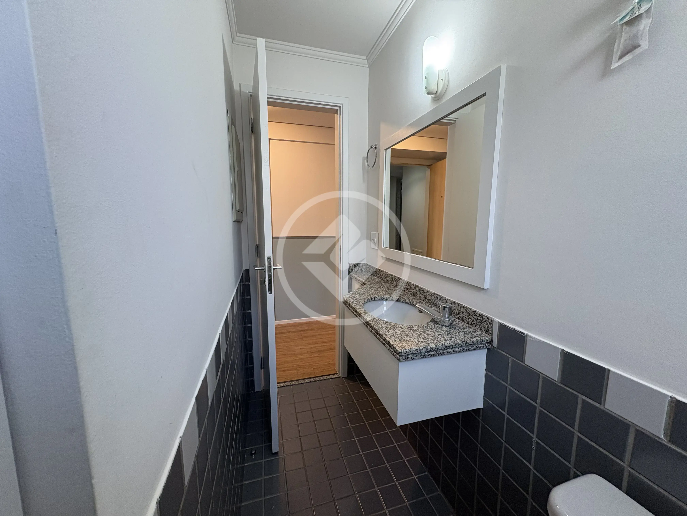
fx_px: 278
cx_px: 344
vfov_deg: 85.7
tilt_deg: -7.2
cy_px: 258
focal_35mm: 14
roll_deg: +0.1
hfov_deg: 102.1
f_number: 2.2
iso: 160
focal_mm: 2.22
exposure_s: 1/60
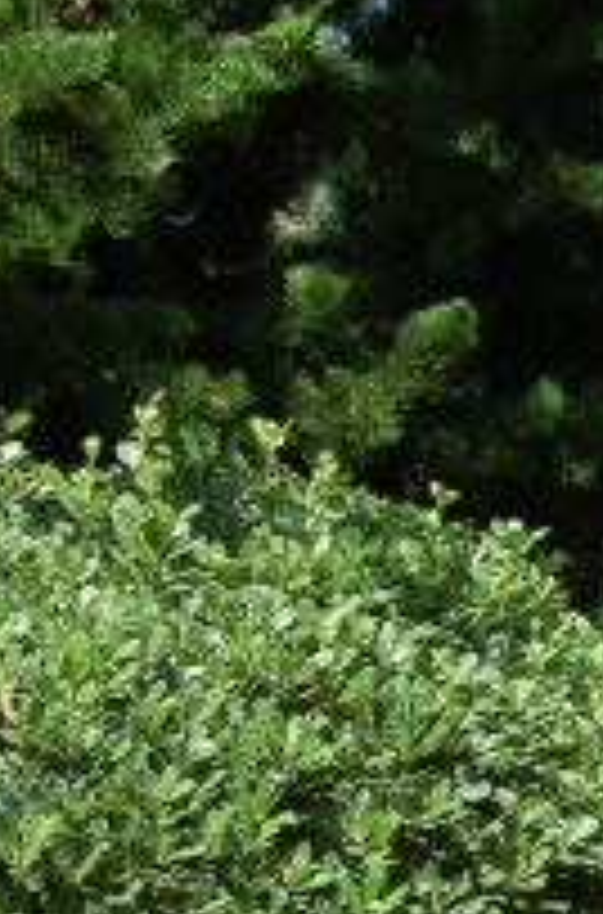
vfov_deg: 8.7
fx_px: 5995
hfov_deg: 5.7
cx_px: 898
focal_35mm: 237
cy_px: 311
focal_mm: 50
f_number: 7.1
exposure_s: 1/200
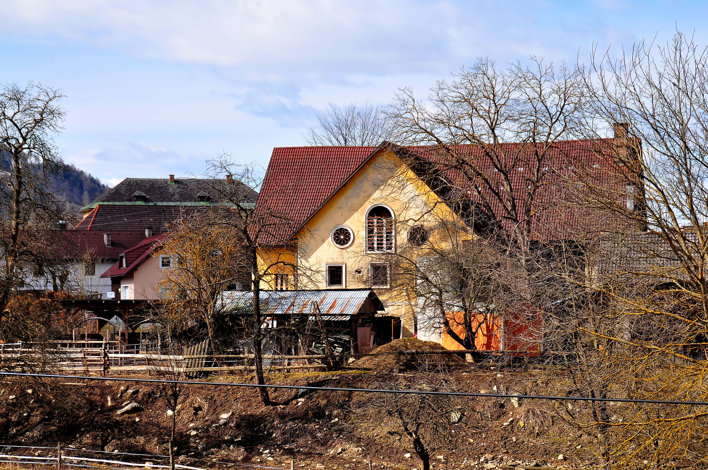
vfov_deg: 12.1
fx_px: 2210
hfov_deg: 18.2
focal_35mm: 112
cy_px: 235
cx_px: 354
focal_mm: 75
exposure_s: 1/400
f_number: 11
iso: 200
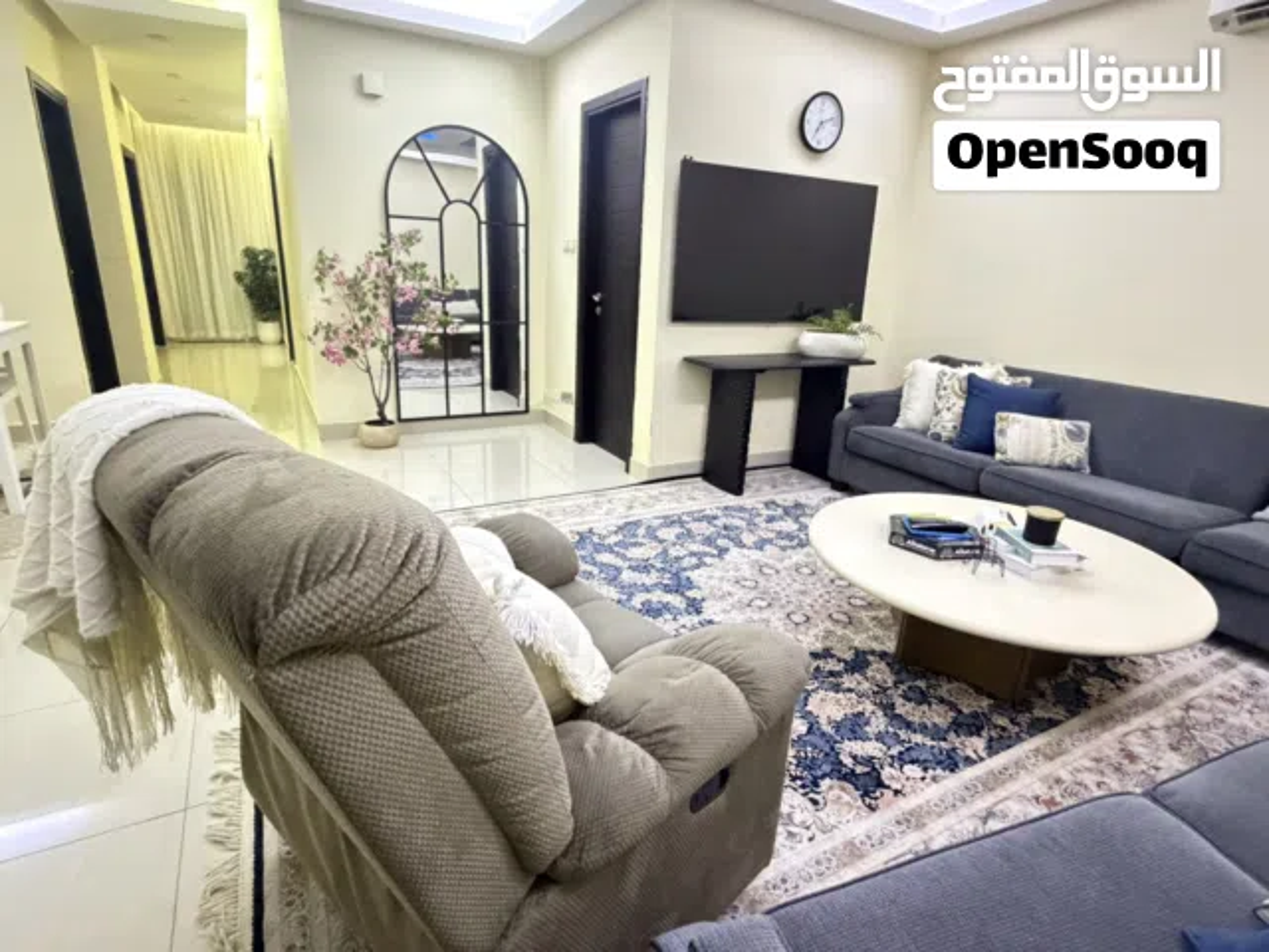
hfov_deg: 102.1
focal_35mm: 14
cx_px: 634
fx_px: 513
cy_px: 476
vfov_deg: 85.7
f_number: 2.2
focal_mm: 2.22
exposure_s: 1/25
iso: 1600
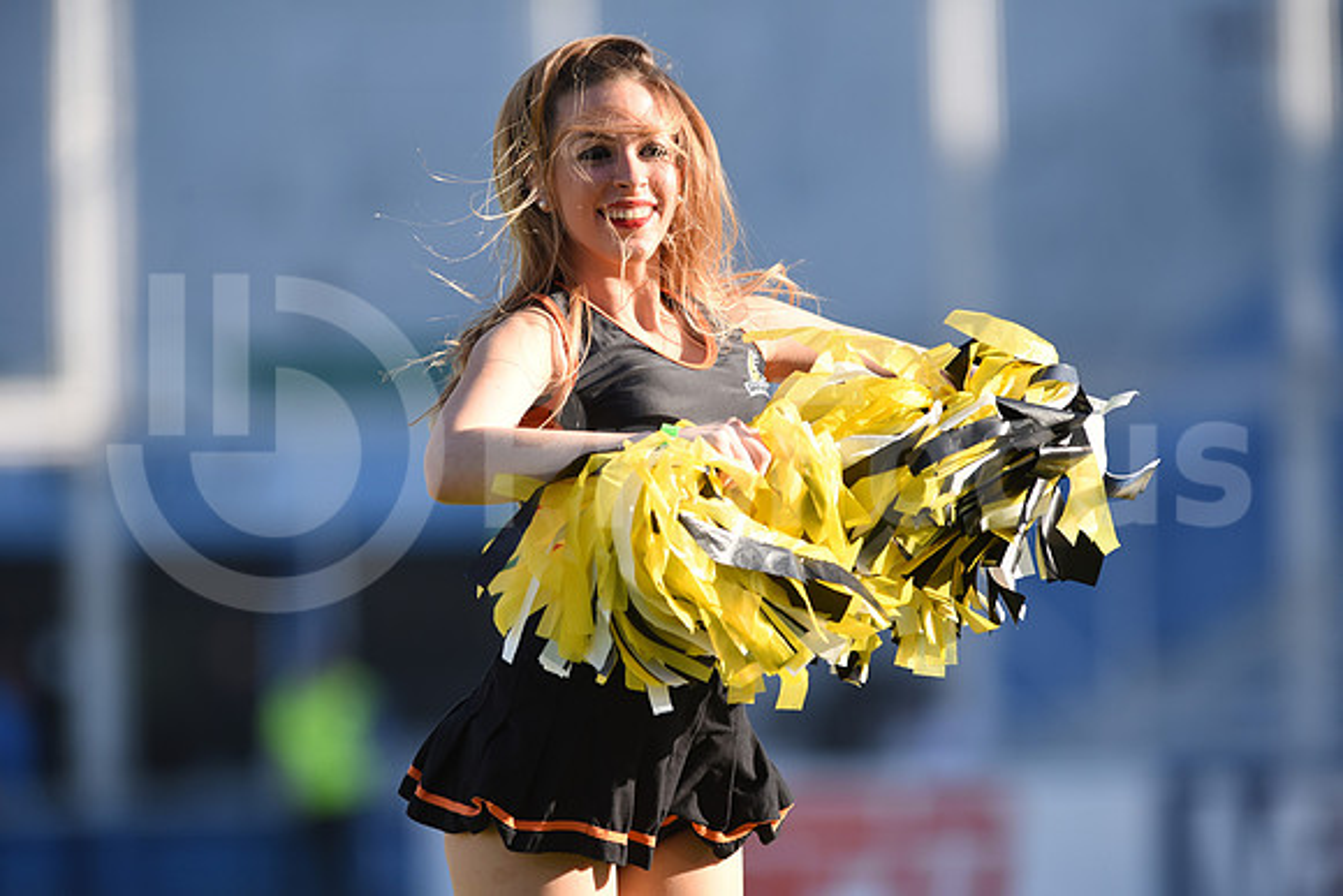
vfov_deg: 3.3
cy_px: 448
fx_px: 15671
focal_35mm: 420
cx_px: 672
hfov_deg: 4.9
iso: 500
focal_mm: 420
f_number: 4
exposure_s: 1/1600
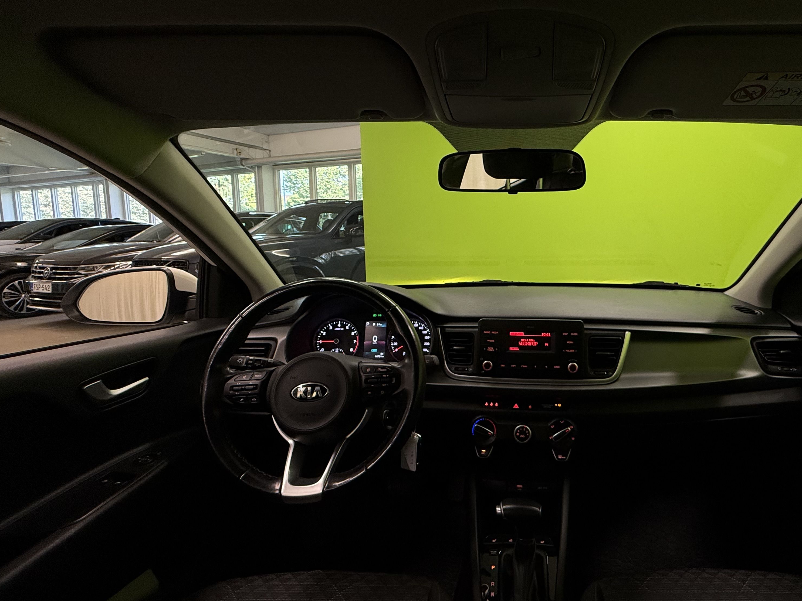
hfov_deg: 82.6
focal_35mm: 19
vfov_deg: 68.6
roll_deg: +0.6
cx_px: 515
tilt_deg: -6.2
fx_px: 440
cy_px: 285
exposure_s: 1/100
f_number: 2.2
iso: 160
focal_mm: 2.22
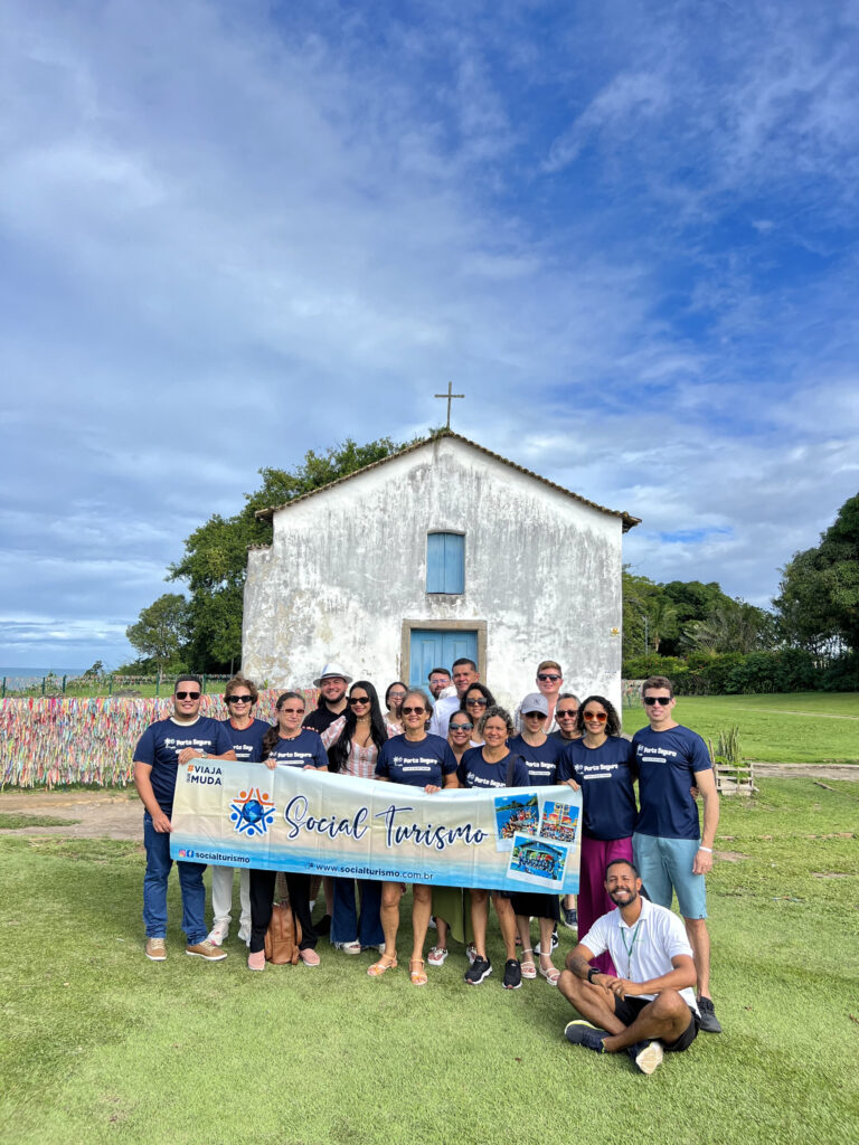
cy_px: 572
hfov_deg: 53.1
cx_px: 430
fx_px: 860
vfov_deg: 67.3
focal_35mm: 26
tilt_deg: +7.0
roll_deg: -1.6
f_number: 1.5
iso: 50
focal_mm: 5.7
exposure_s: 1/1934
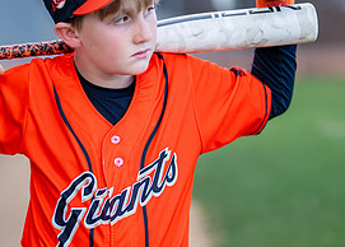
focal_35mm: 120
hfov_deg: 16.7
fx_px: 1177
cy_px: 126
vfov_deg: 12.0
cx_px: 127
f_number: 1.2
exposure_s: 1/2000
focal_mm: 50
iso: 125
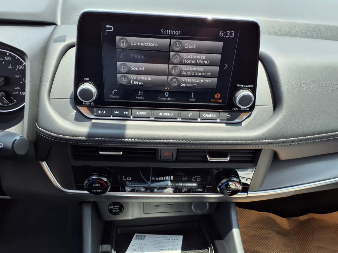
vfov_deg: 51.4
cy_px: 126
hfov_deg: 65.3
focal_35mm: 27
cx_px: 169
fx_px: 264
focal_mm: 3.58
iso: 40
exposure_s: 1/303
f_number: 1.9
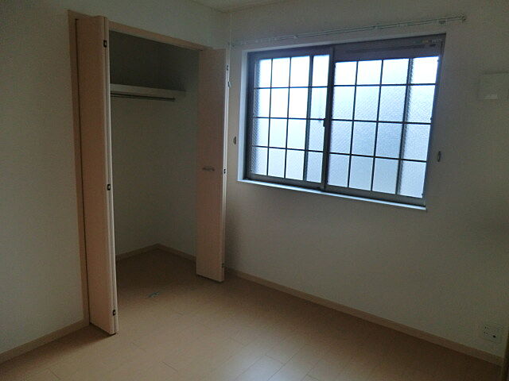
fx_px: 353
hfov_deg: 71.6
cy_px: 190
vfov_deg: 56.8
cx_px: 254
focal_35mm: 24
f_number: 3.2
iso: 125
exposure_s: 1/60
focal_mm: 4.3
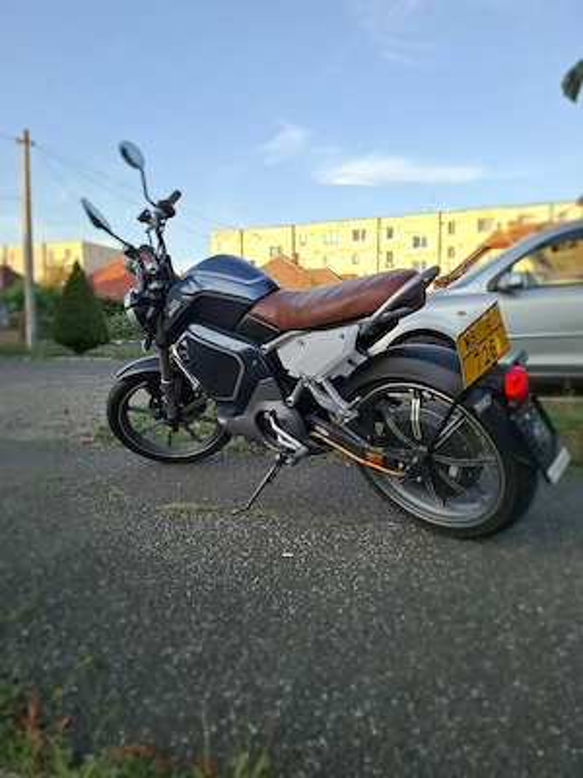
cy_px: 389
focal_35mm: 23
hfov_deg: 58.9
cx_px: 292
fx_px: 516
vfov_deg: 73.9
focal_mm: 5.54
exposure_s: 1/500
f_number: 1.8
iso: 50
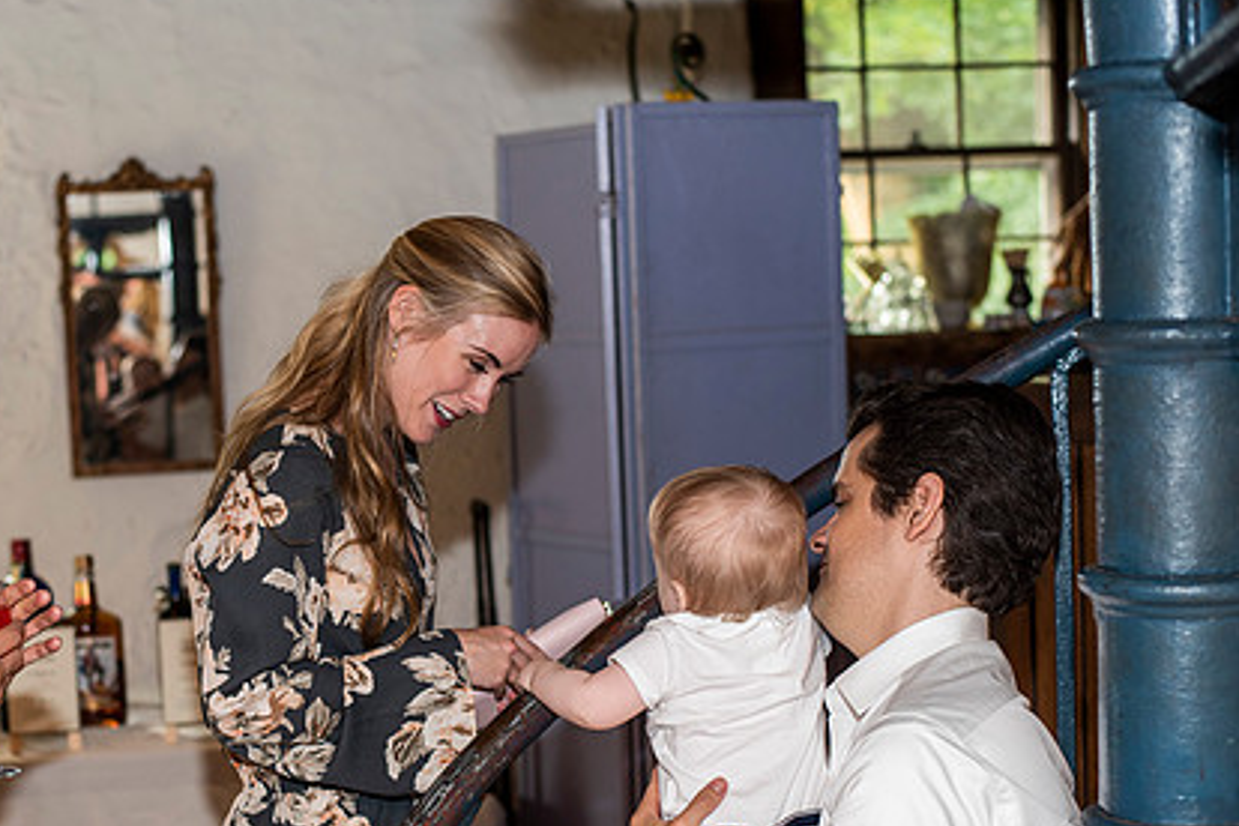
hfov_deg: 28.6
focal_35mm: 70
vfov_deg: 19.4
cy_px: 558
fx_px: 2409
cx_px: 392
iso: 500
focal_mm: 50
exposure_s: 1/100
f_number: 3.2
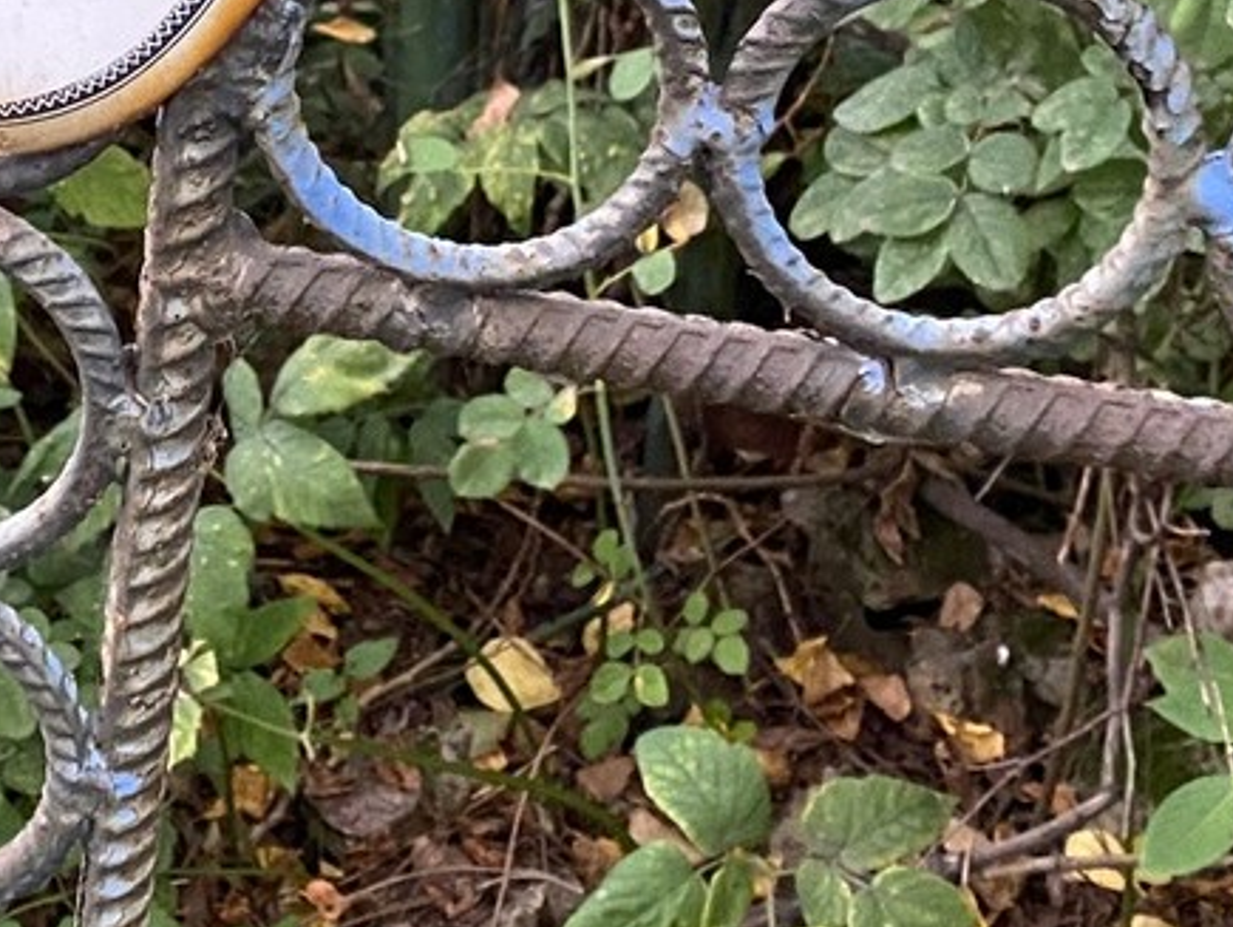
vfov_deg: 16.6
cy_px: -142
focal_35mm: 86
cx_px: 181
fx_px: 3066
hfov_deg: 22.3
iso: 500
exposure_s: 1/60
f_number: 1.8
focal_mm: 4.25
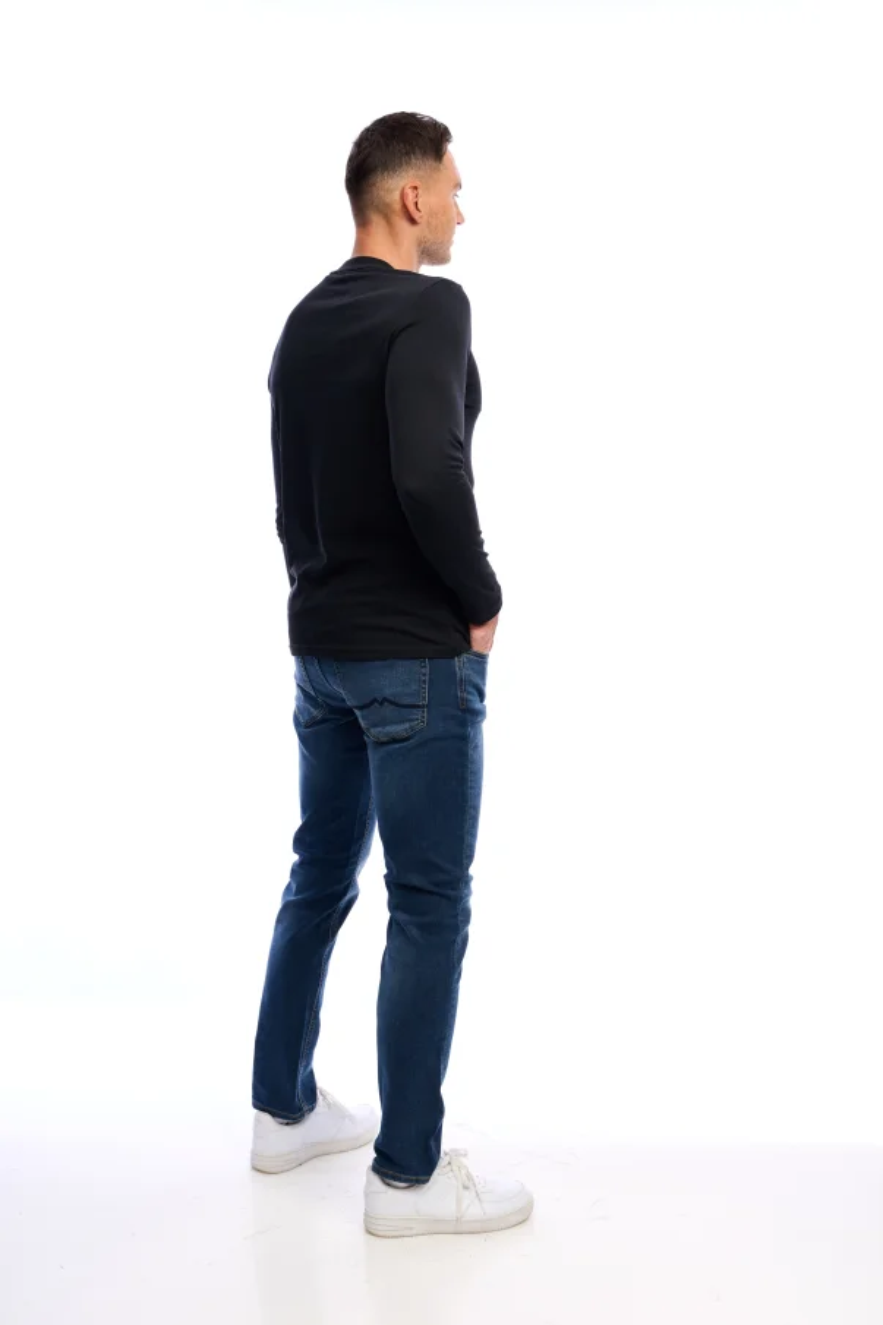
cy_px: 662
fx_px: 1693
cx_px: 442
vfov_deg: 42.8
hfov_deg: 29.2
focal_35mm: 46
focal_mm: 46
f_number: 8
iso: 160
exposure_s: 1/160
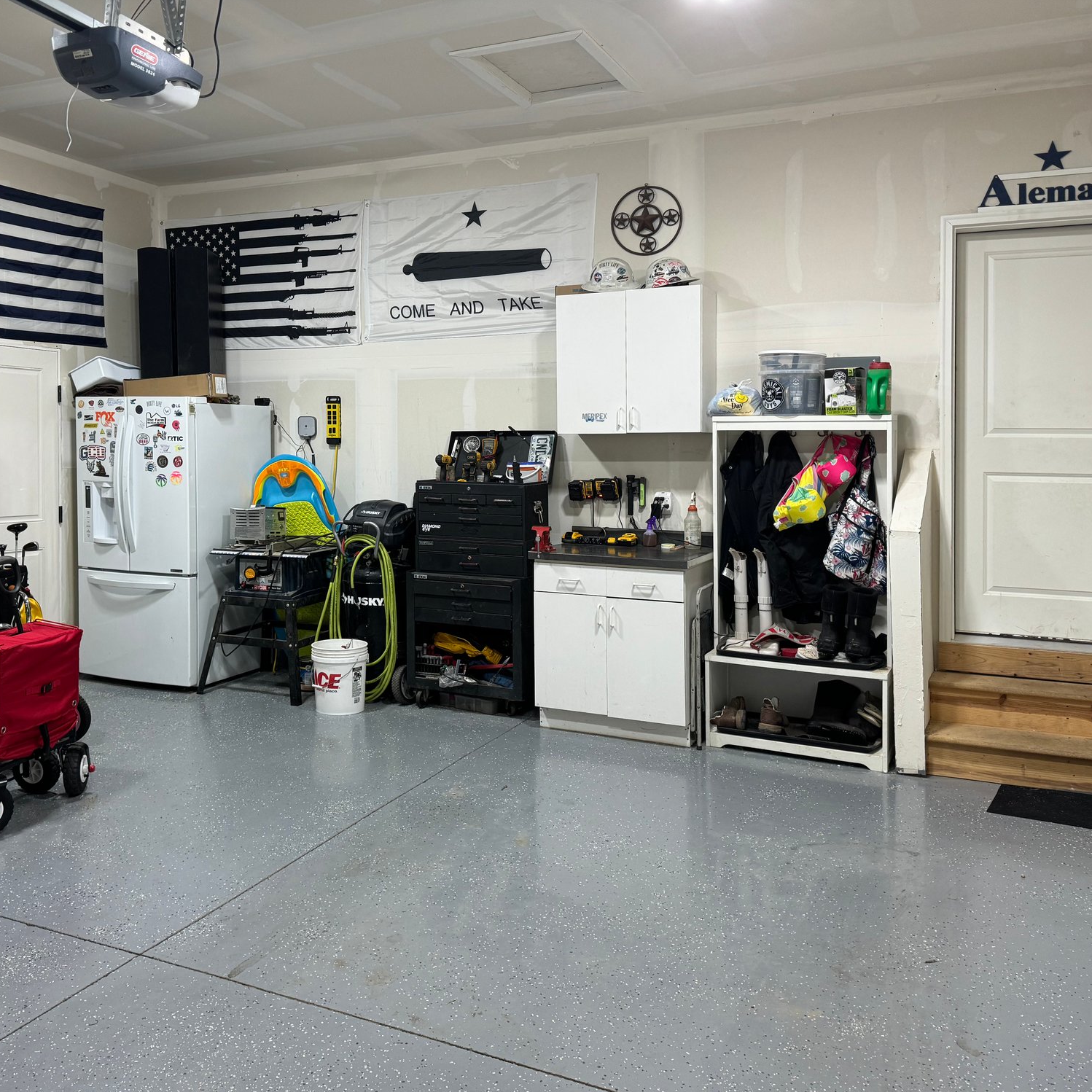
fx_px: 1035
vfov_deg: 55.6
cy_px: 556
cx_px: 446
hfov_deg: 55.3
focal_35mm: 29
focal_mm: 6.76
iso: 160
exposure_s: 1/121
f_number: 1.78
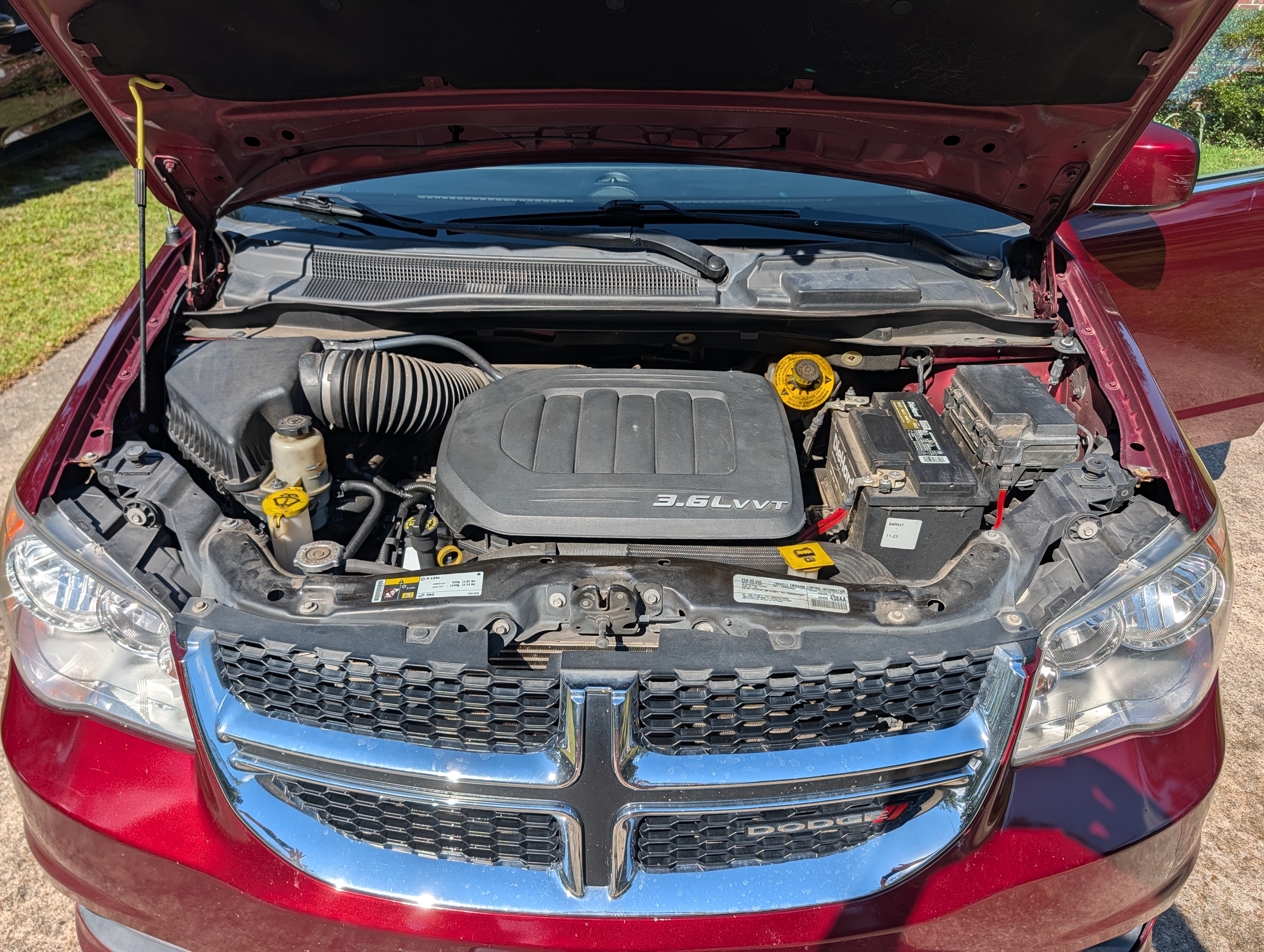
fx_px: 878
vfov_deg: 56.9
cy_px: 476
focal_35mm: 24
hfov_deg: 71.5
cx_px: 632
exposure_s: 1/1361
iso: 18
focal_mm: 6.9
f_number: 1.68
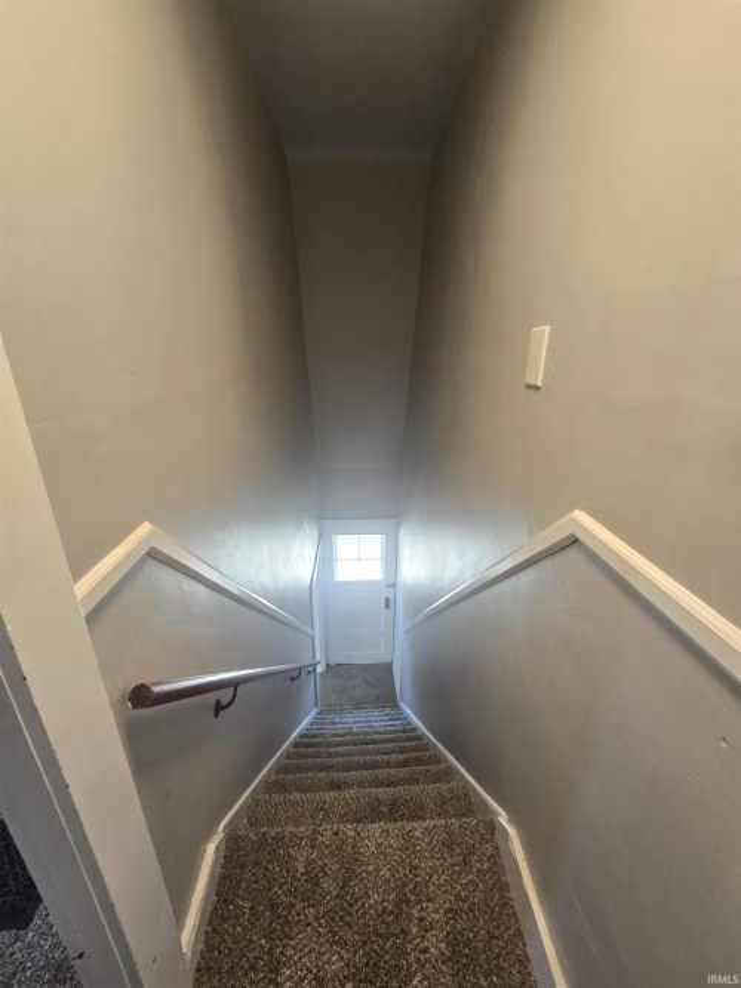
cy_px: 494
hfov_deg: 89.9
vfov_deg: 106.2
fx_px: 371
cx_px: 370
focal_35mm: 13
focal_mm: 2.2
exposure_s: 1/60
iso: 160
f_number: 2.2
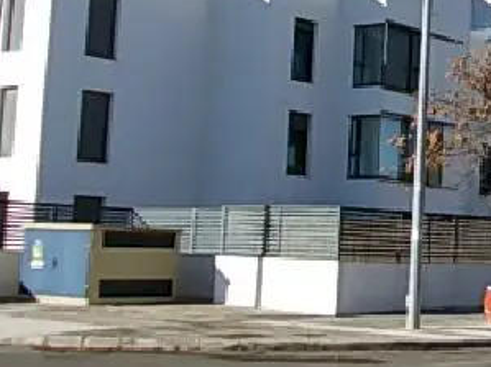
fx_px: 1063
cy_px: 121
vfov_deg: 19.6
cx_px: 603
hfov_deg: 23.5
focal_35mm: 75
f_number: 5.4
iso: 80
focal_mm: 4
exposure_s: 1/320
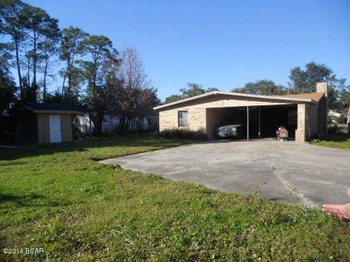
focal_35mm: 26
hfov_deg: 67.3
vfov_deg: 53.1
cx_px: 175
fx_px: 263
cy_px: 131
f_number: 3.2
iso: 80
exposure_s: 1/640
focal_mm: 4.6
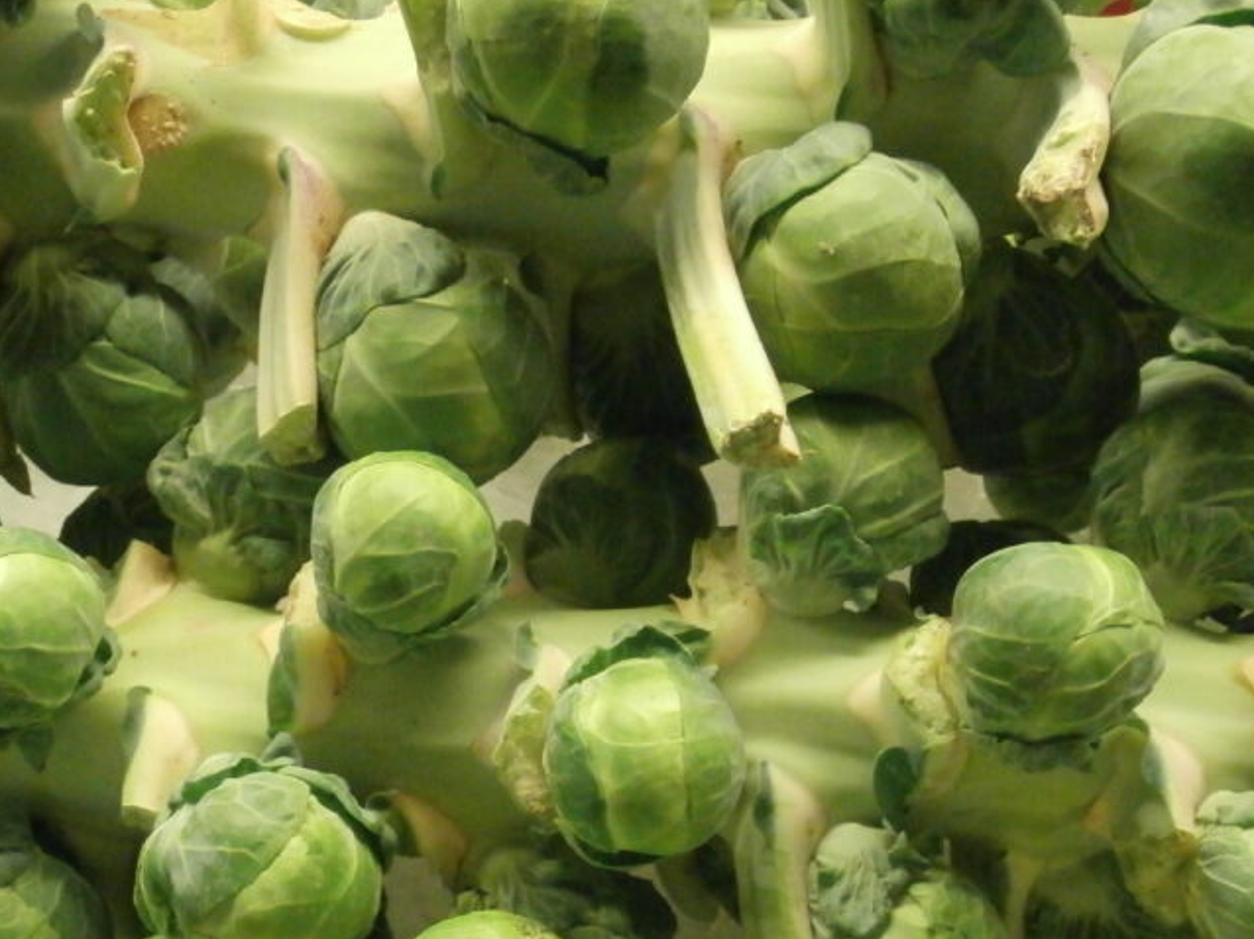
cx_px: 558
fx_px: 2209
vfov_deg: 23.8
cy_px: 680
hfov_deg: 31.7
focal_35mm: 61
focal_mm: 6.67
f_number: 3.9
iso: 800
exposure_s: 1/50
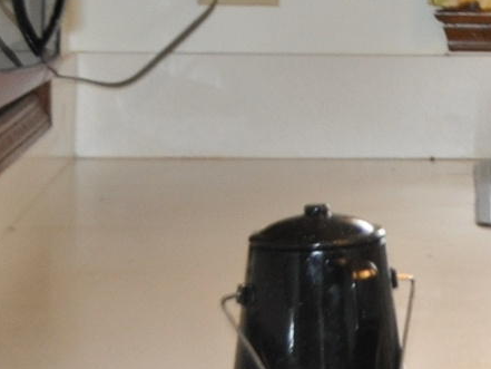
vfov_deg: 8.7
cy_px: -128
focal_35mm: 168
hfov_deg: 10.4
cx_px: 1099
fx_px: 2384
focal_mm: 24
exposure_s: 1/60
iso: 800
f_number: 4
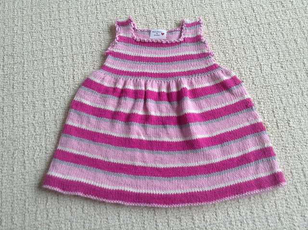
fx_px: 293
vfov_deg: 42.8
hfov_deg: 55.4
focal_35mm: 33
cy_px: 115
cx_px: 154
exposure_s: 1/24
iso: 32
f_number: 2.4
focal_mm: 3.3
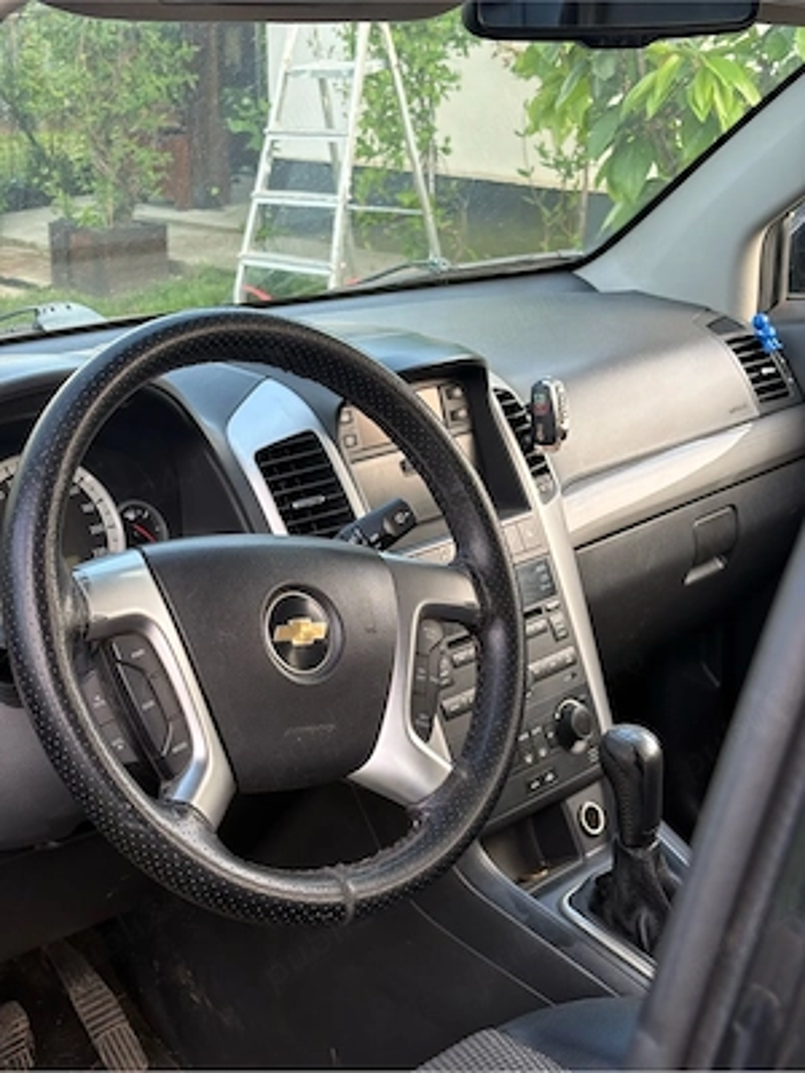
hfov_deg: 28.0
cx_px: 402
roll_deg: -0.3
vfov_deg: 36.8
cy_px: 536
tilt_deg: -20.1
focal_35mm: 52
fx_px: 1612
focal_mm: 5.96
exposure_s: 1/121
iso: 32
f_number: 1.6
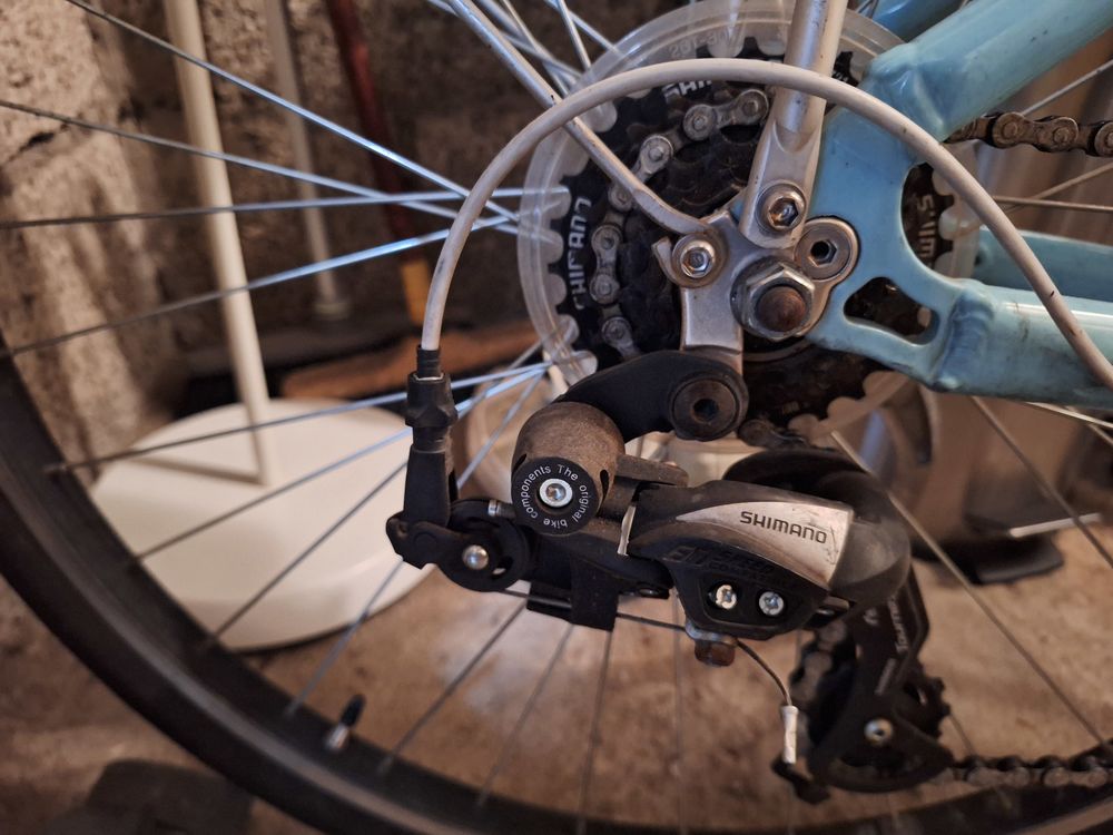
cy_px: 418
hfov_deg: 73.9
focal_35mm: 23
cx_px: 556
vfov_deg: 58.9
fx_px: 740
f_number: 1.8
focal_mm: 5.54
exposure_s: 1/20
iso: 1000
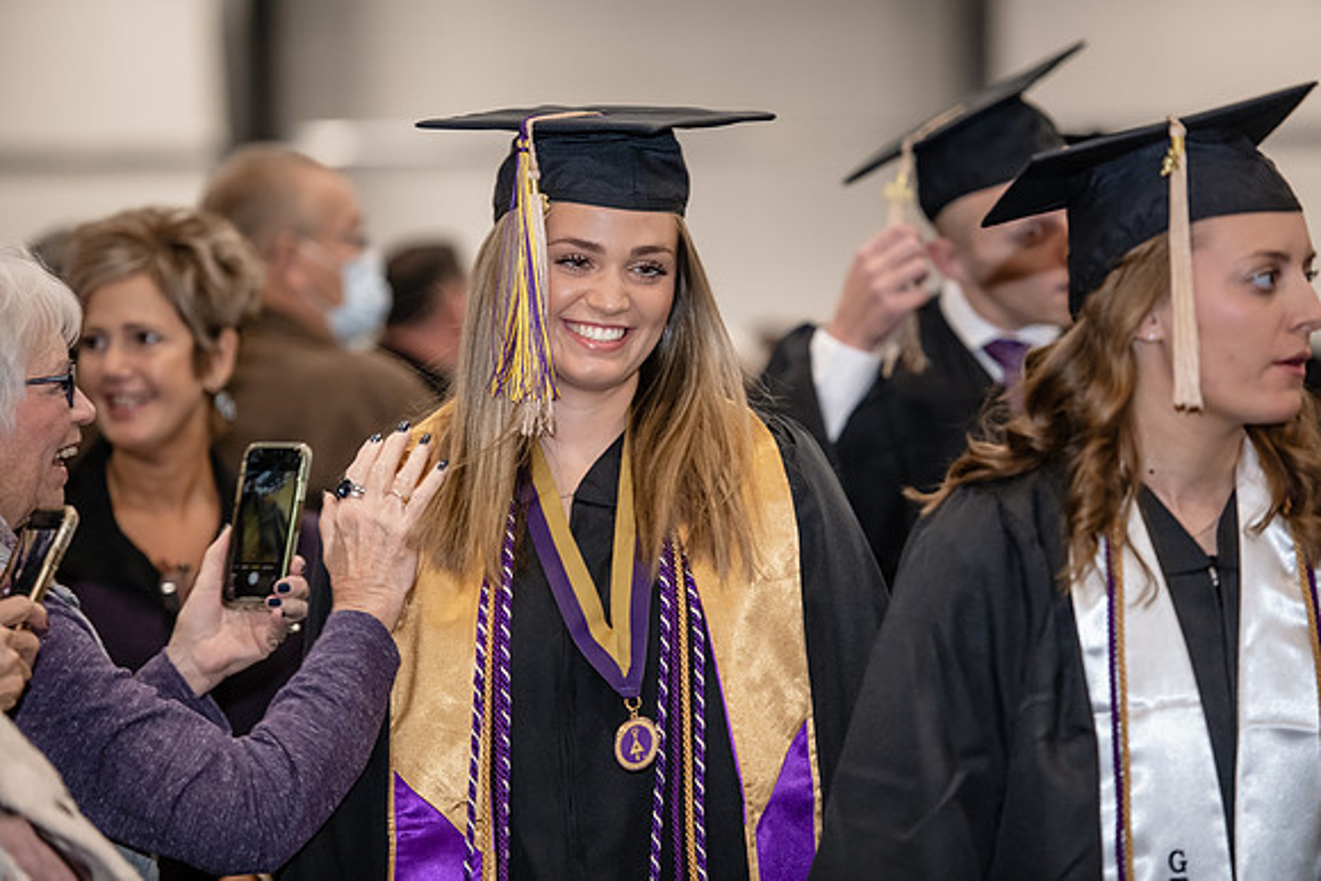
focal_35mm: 155
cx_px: 660
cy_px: 440
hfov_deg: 13.2
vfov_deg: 8.9
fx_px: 5689
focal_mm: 155
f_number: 3.2
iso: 2500
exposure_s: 1/200
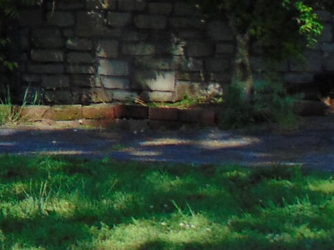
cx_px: -632
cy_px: -239
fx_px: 2442
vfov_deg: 5.8
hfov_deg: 7.1
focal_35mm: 253
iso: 80
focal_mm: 7.6
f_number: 3.3
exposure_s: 1/500
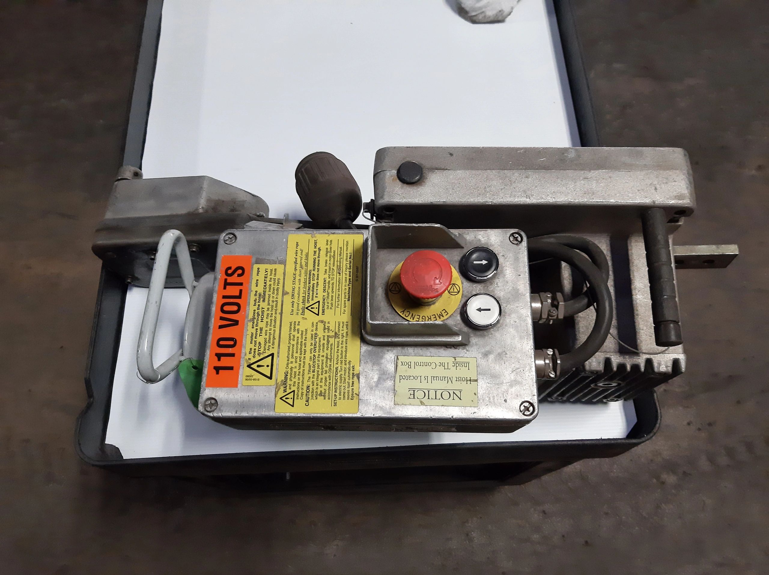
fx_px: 577
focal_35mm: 26
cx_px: 384
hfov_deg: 67.3
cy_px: 288
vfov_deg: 53.0
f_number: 1.7
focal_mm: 3.93
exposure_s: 1/60
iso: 320
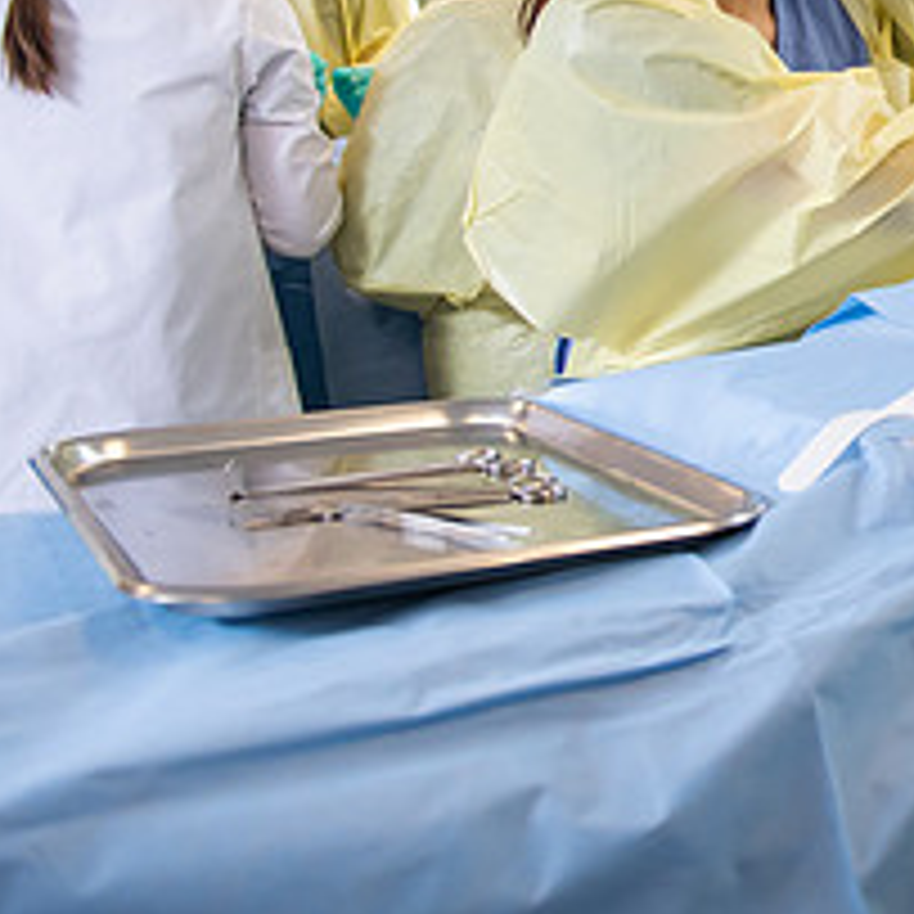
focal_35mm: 68
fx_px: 2031
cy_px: 65
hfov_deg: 22.2
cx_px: 1256
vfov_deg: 24.5
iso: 500
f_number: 4
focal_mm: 28
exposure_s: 1/200
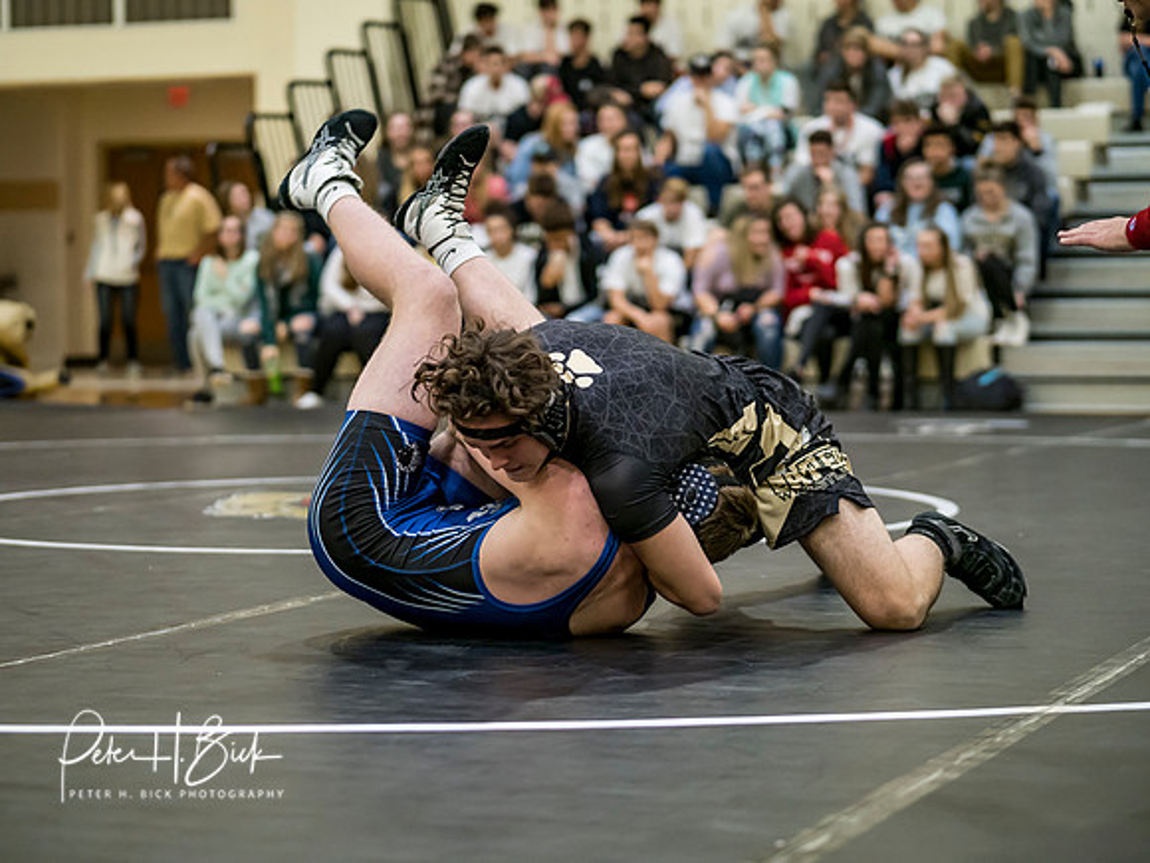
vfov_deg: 16.4
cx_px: 575
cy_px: 432
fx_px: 2990
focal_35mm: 90
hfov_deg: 21.8
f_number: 1.2
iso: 1250
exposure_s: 1/1000
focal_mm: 45
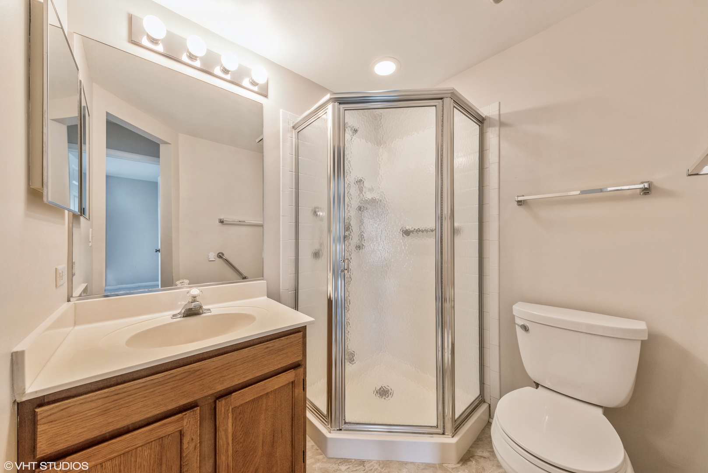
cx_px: 354
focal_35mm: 12
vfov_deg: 90.1
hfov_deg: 112.6
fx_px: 236
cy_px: 236
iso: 200
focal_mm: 12
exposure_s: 1/2.5
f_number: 9
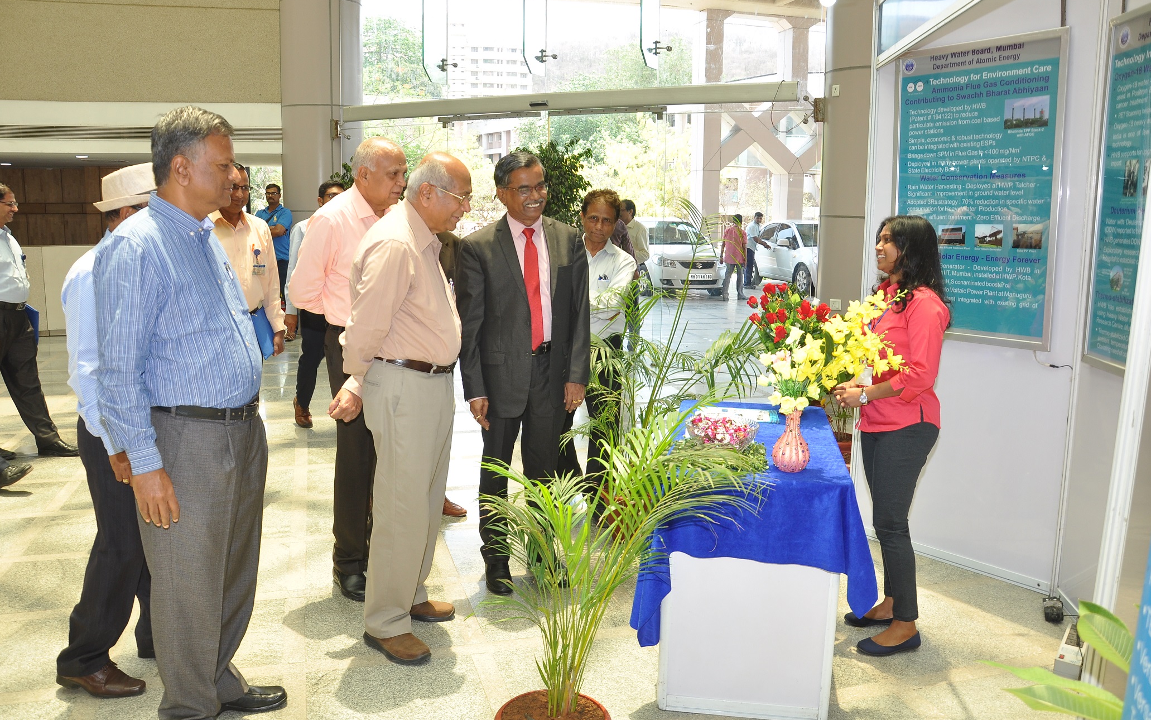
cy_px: 345
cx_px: 569
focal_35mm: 28
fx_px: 878
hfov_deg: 66.5
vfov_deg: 44.5
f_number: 5.6
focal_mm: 18
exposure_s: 1/125
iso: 320
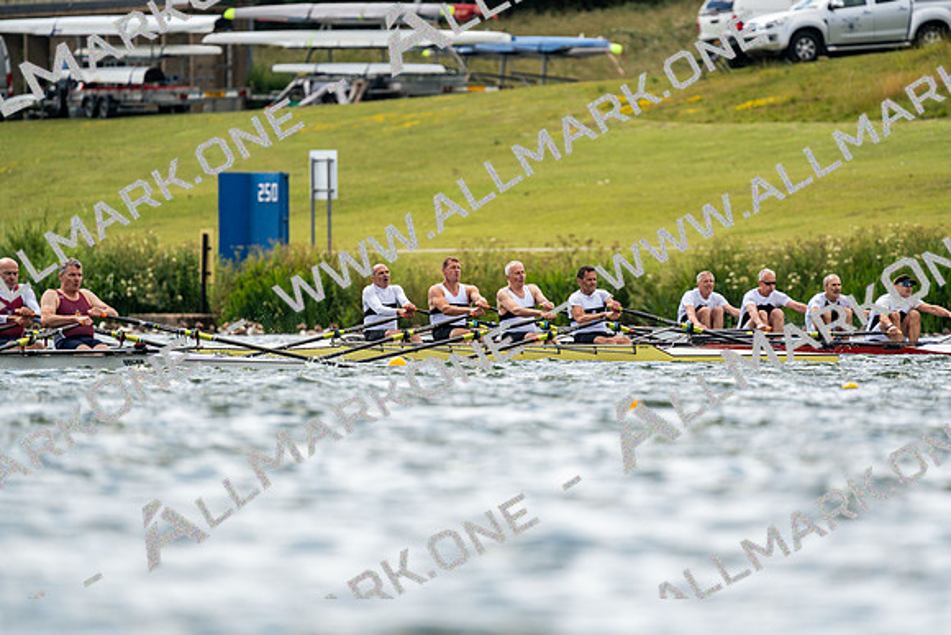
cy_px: 318
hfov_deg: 3.4
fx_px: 15853
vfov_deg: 2.3
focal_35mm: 600
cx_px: 476
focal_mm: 600
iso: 320
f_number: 6.3
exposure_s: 1/2000
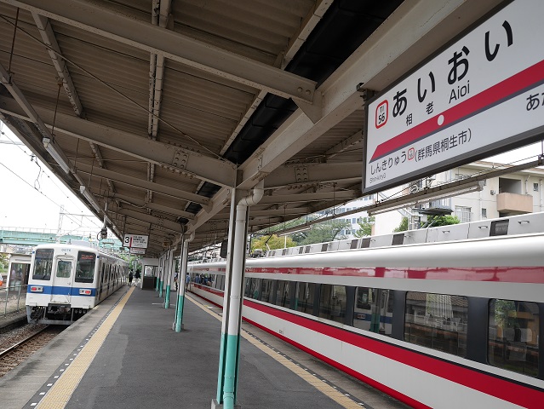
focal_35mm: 30
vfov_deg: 46.8
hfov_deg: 59.9
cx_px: 272
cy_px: 204
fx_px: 472
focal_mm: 15
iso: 200
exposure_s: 1/500
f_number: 3.5
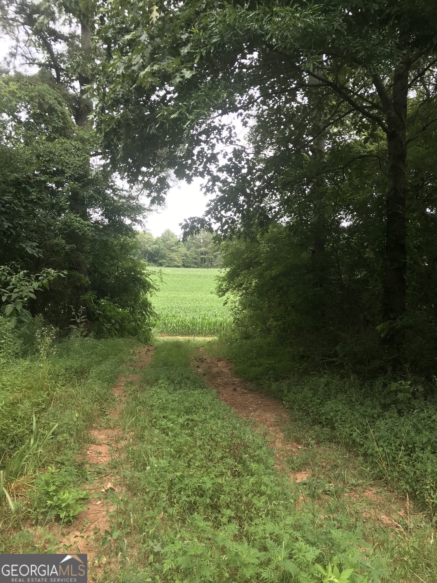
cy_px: 292
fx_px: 471
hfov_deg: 49.7
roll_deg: -2.4
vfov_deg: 63.4
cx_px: 218
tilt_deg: +0.4
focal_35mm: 28
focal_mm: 3.99
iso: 20
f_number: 1.8
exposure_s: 1/228
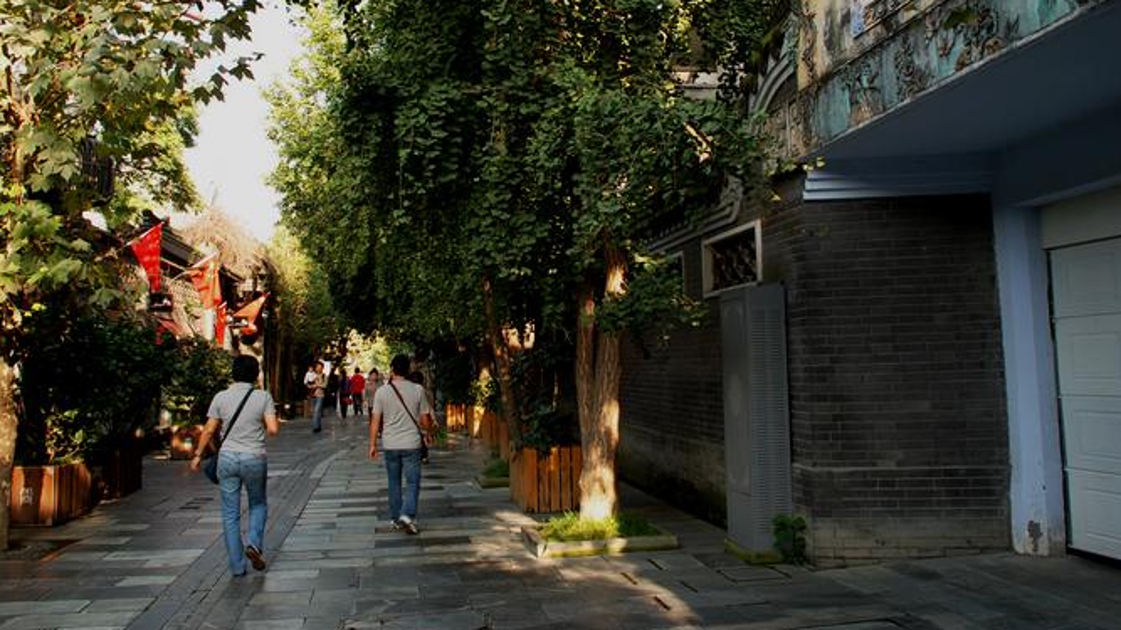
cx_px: 550
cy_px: 204
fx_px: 1011
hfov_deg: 58.0
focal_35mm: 34
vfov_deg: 34.3
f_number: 4
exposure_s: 1/50
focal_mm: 18
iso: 100
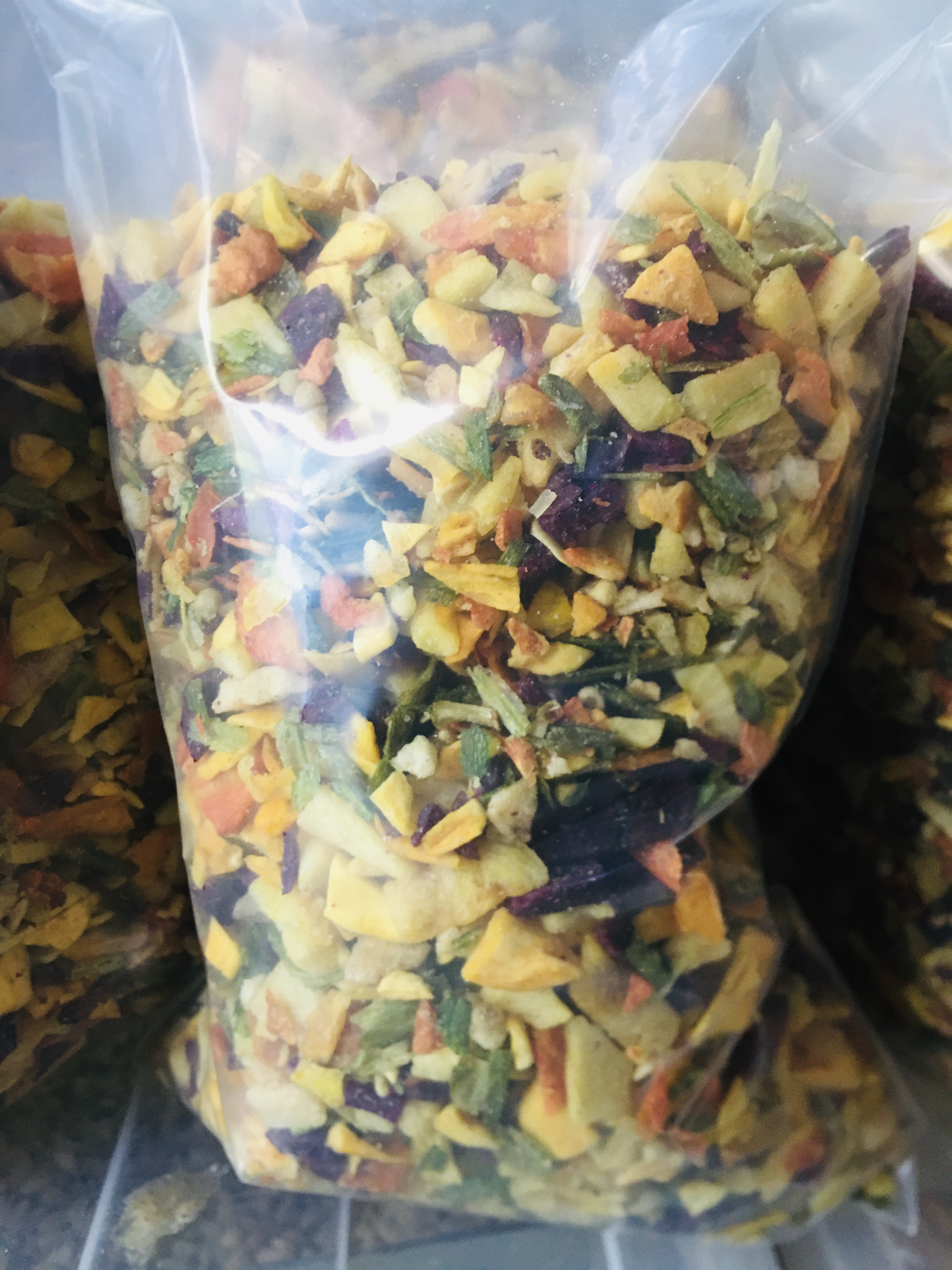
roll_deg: -3.4
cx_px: 476
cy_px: 635
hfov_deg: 48.2
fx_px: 1063
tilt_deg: -17.0
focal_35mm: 29
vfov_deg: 61.7
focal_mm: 4.15
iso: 80
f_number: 2.2
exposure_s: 1/10
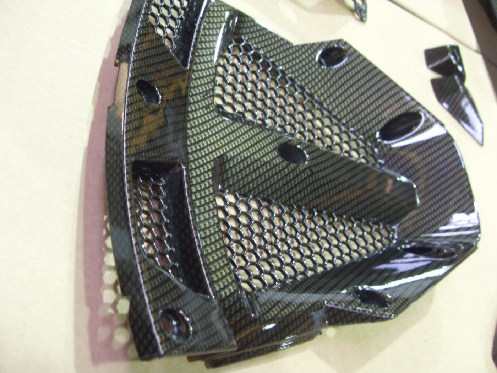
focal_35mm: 35
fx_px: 503
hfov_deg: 52.6
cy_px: 186
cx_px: 248
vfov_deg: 40.7
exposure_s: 1/8
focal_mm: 6.3
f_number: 2.8
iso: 200
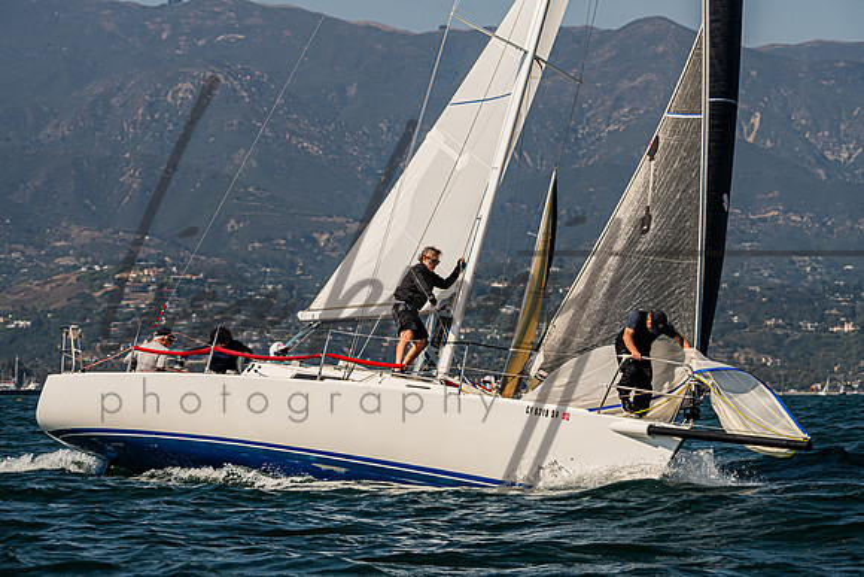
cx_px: 428
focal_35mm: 172
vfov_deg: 8.0
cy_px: 258
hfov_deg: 11.9
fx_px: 4128
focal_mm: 145
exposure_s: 1/3200
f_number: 8
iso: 500
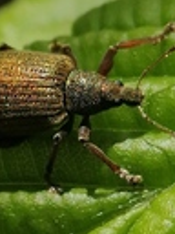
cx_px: -47
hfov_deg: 5.1
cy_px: 271
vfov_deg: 6.8
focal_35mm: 289
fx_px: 1948
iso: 50
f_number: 1.8
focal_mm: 3.95
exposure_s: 1/762
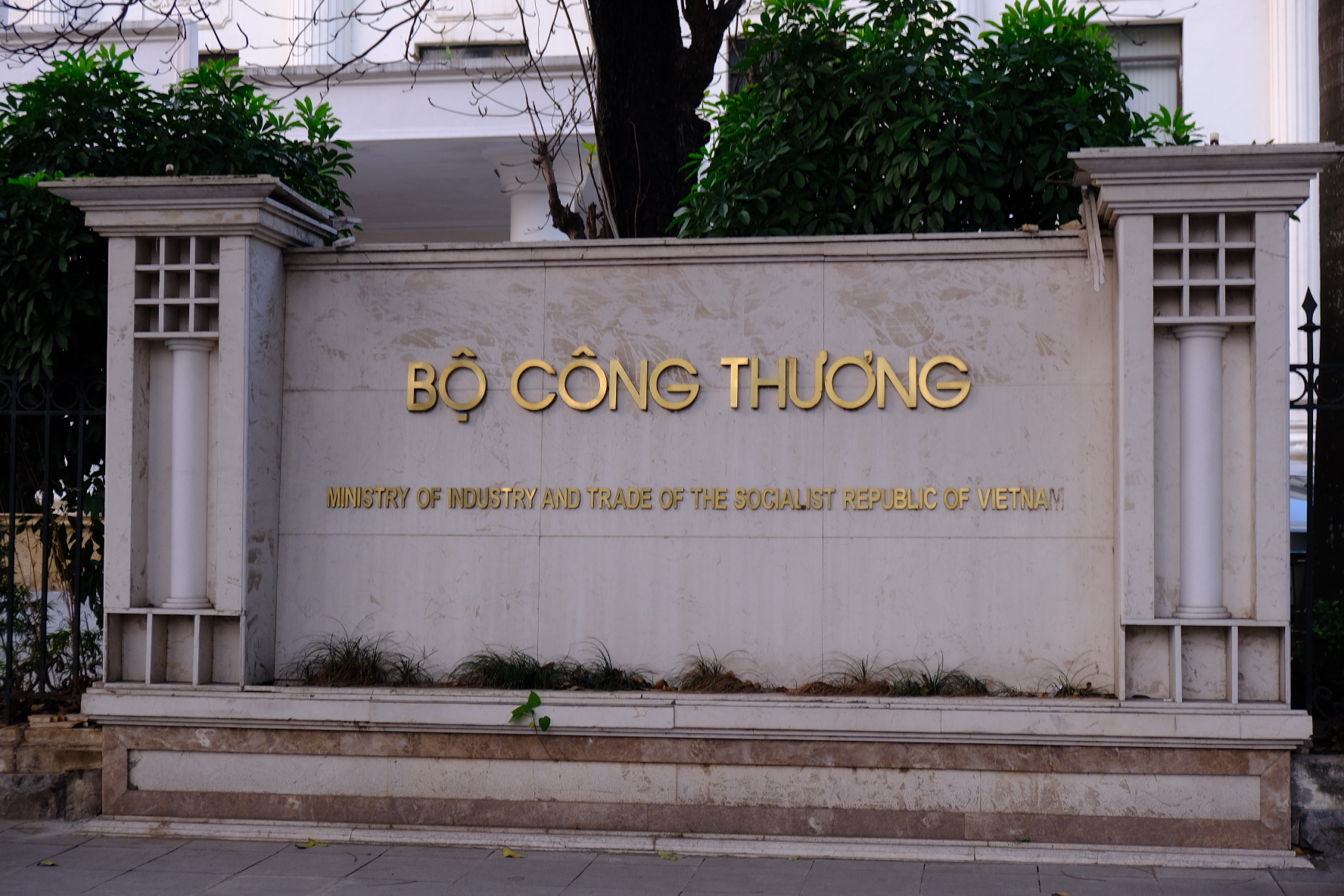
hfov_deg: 40.3
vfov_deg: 27.5
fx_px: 1829
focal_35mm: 49
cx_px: 672
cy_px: 448
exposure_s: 1/125
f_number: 3.6
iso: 320
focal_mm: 32.9
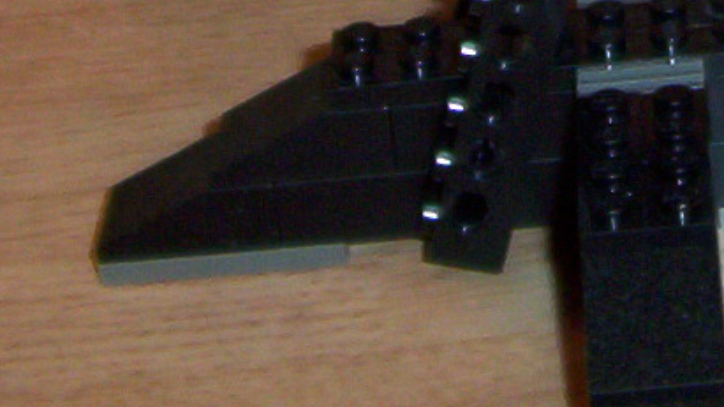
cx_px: 796
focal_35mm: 156
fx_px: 2994
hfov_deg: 13.5
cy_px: -613
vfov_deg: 7.2
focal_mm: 5.54
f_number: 2.76
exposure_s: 1/30
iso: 140
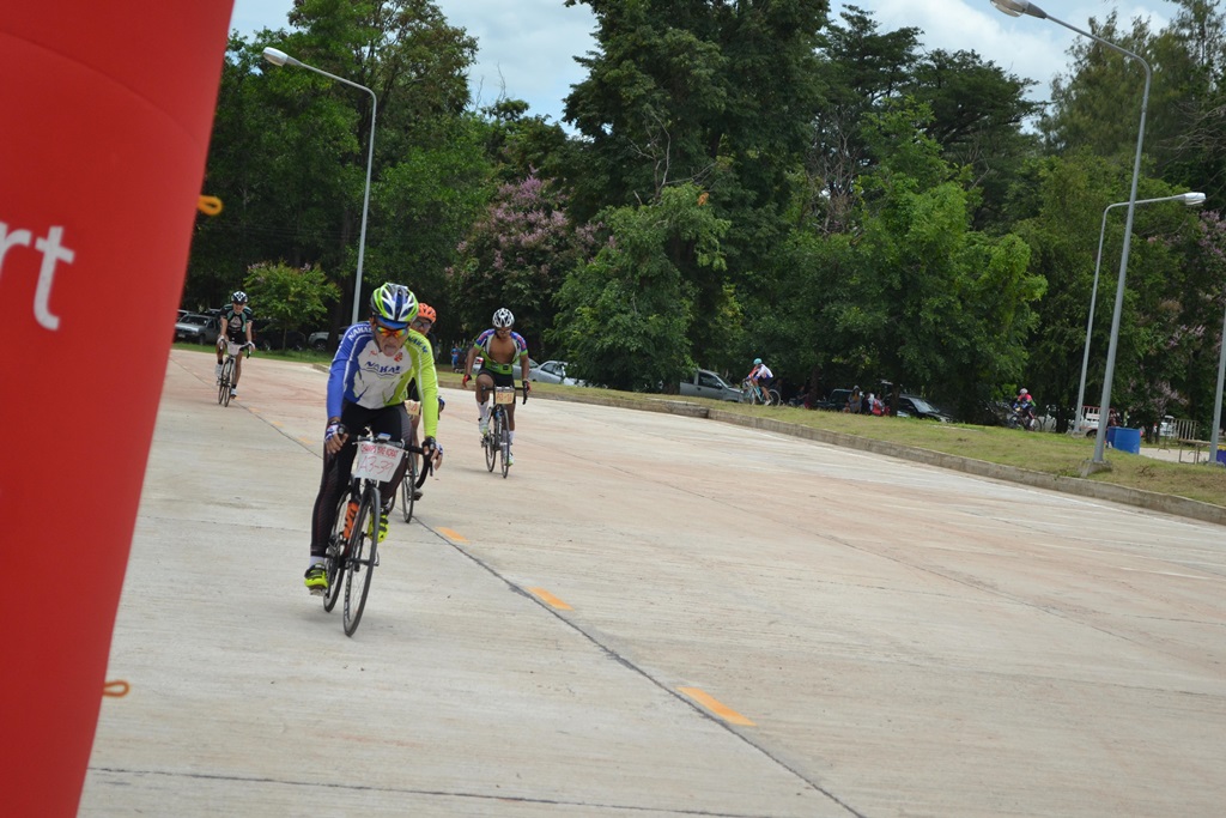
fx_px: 2810
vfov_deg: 16.6
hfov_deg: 24.6
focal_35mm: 82
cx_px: 613
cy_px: 409
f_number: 5.6
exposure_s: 1/1600
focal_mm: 55
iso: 400
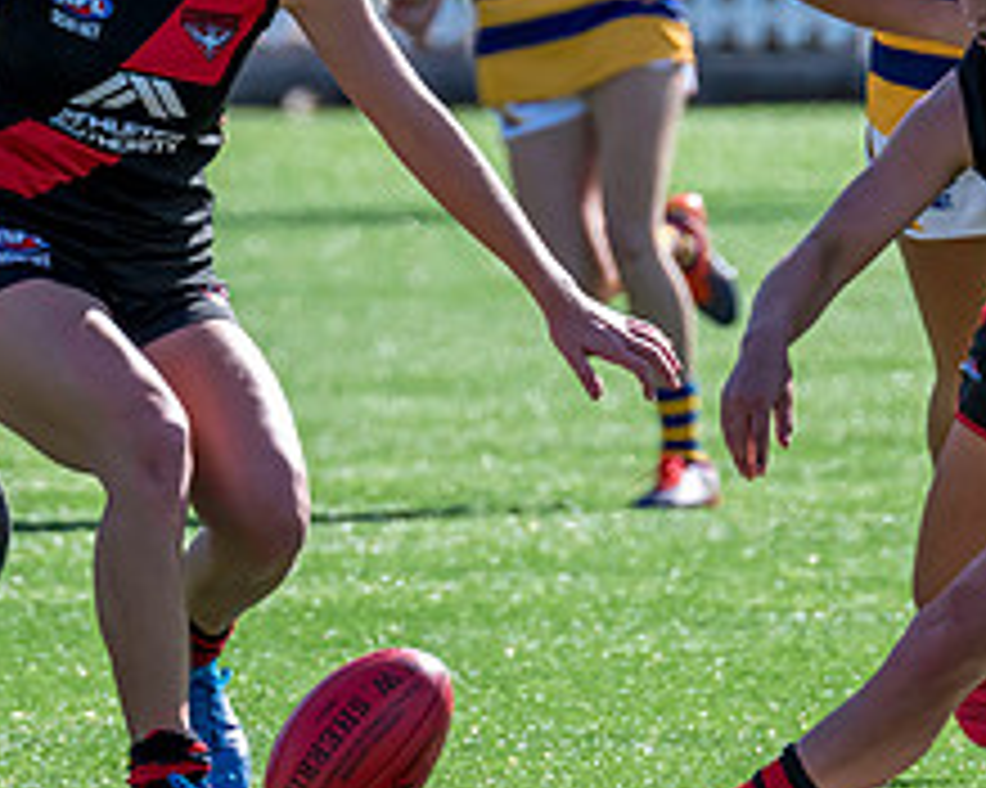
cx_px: 249
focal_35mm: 1307
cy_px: 330
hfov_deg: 1.5
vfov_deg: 1.2
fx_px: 38124
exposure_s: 1/1600
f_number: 7.1
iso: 800
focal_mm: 420
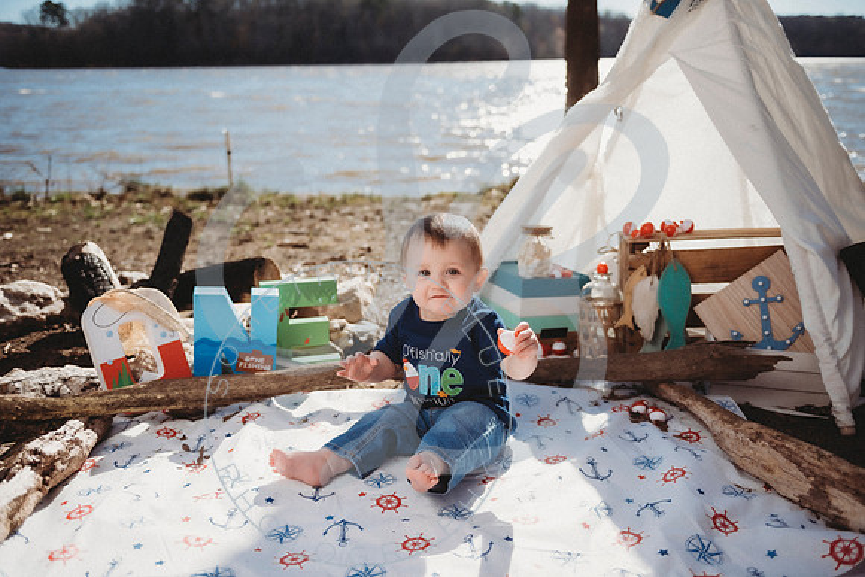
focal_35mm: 31
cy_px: 288
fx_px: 749
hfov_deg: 60.0
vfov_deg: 42.1
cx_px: 432
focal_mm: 31
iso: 100
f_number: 2.8
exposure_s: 1/1600
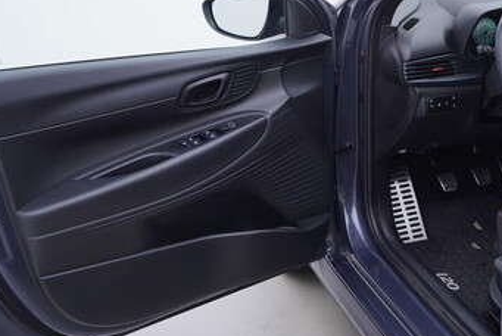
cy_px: 108
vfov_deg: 23.3
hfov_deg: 34.2
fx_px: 809
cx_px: 327
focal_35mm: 58
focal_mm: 24
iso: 125
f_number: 3.2
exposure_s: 1/50
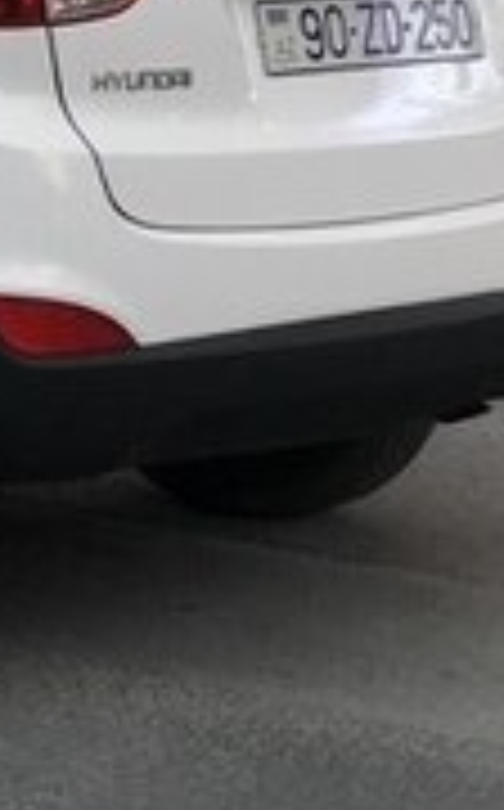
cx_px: -490
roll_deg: -0.8
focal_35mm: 222
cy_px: -106
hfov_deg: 5.8
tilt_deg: -4.4
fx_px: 4895
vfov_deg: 9.4
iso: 200
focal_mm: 6.6
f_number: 2.8
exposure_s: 1/50
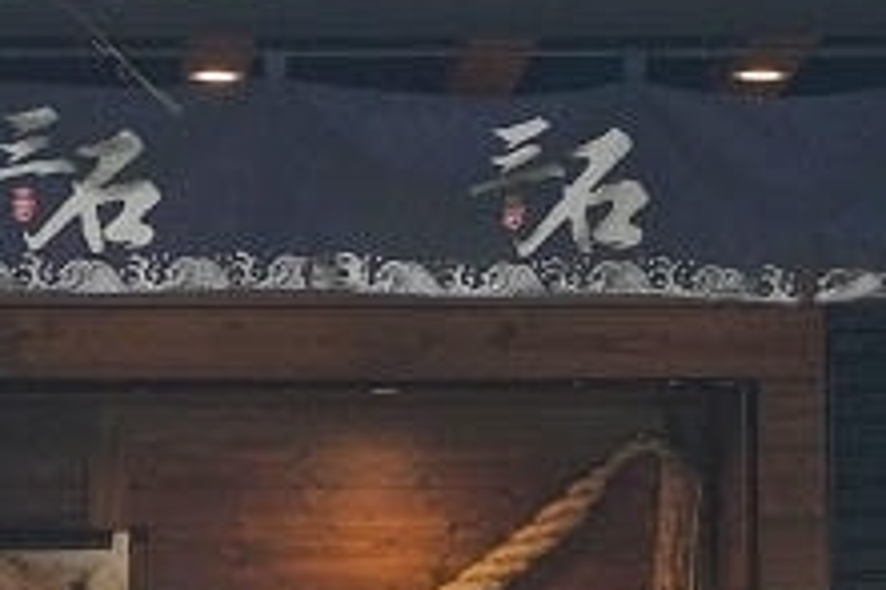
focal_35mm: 408
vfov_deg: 3.4
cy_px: 329
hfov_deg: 5.0
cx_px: 92
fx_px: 10034
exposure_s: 1/160
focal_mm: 75
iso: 1250
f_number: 4
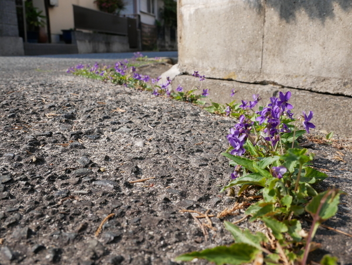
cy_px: 132
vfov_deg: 41.8
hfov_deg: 53.9
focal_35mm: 34
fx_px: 346
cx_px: 176
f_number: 9
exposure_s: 1/640
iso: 800
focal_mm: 17
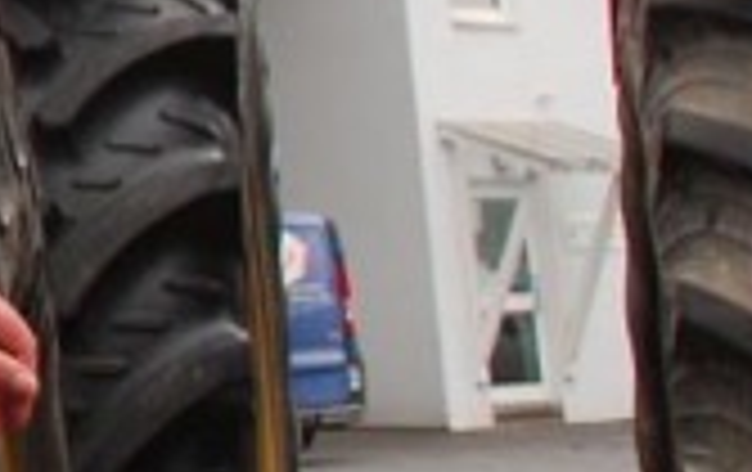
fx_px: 3305
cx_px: -892
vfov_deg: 8.0
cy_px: -214
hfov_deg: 11.3
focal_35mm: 161
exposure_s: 1/90
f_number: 4.8
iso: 400
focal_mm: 22
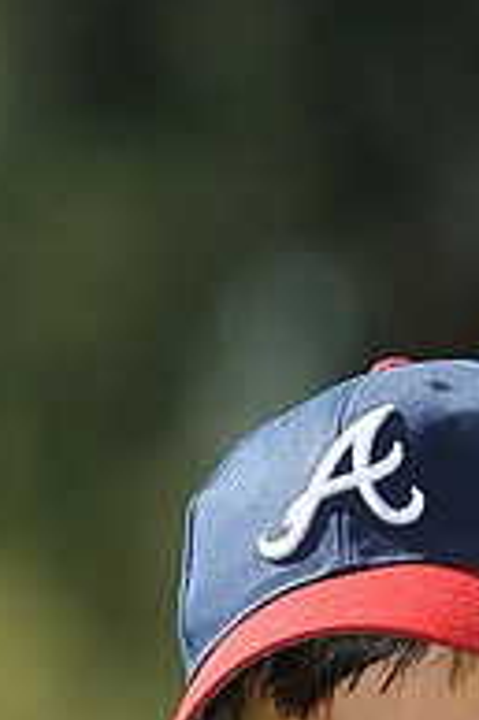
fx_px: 11936
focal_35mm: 597
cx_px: 457
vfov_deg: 3.5
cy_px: 854
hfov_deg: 2.3
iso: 200
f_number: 4.5
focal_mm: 200
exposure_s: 1/1000
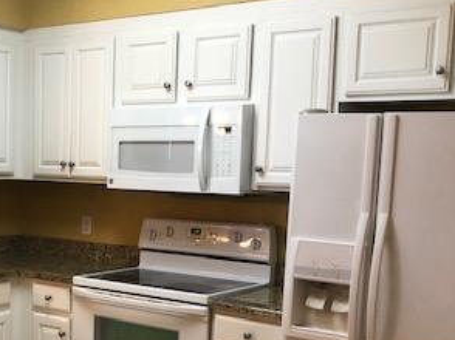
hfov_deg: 30.6
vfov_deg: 23.7
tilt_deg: -6.6
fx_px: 801
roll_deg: -0.7
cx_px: 63
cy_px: 258
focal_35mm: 61
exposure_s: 1/15
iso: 40
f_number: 1.8
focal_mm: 4
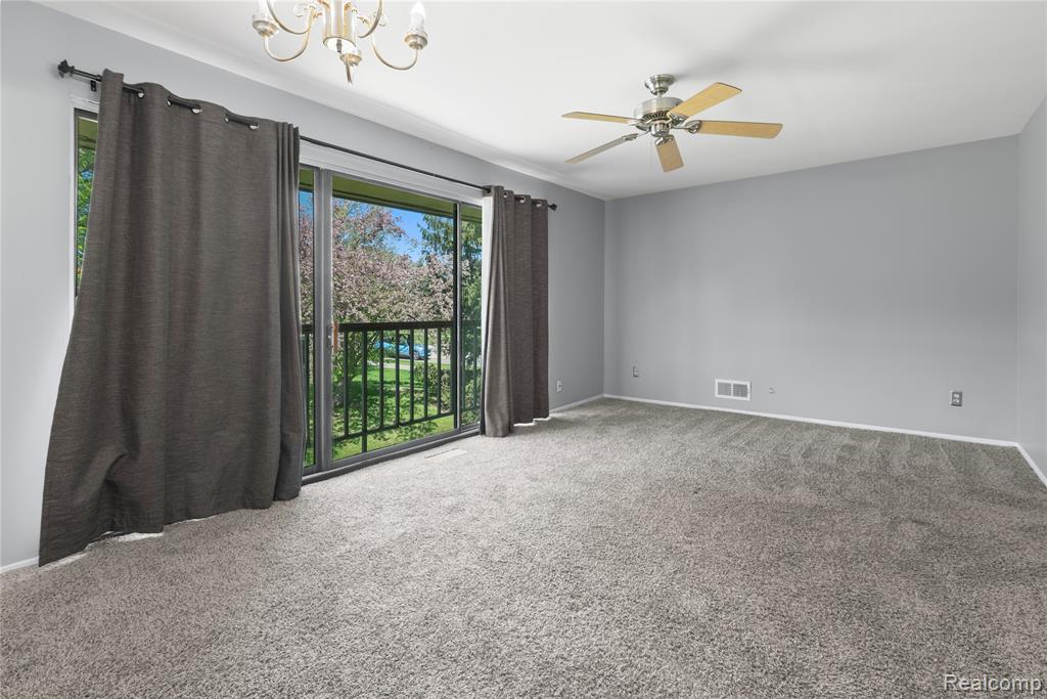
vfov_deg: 73.8
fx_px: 465
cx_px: 524
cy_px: 350
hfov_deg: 96.7
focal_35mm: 16
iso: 100
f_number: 7.1
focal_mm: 16
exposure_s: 1/2.5
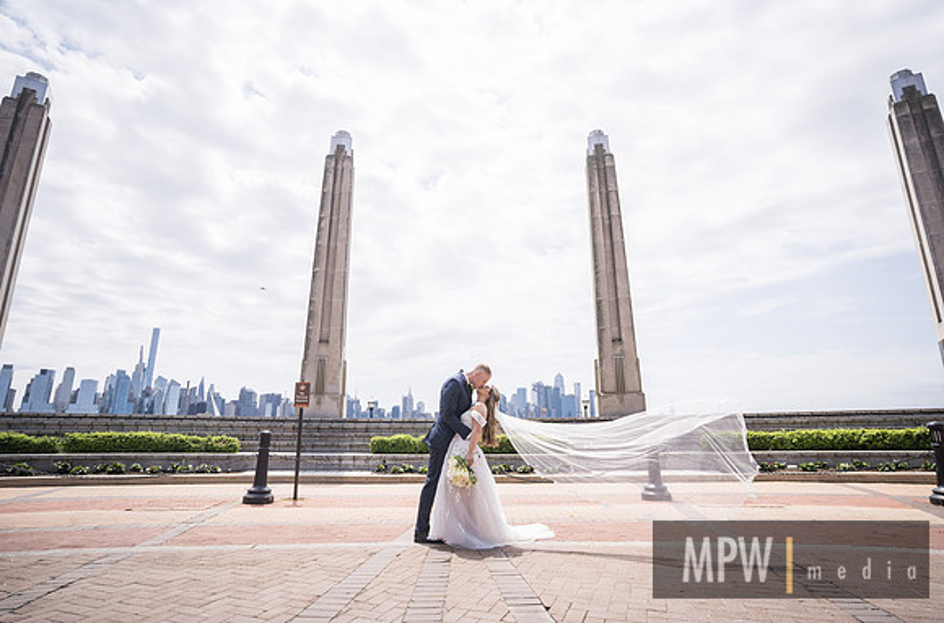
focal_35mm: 18
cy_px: 306
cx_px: 471
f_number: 2.8
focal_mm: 17
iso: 100
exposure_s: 1/2000
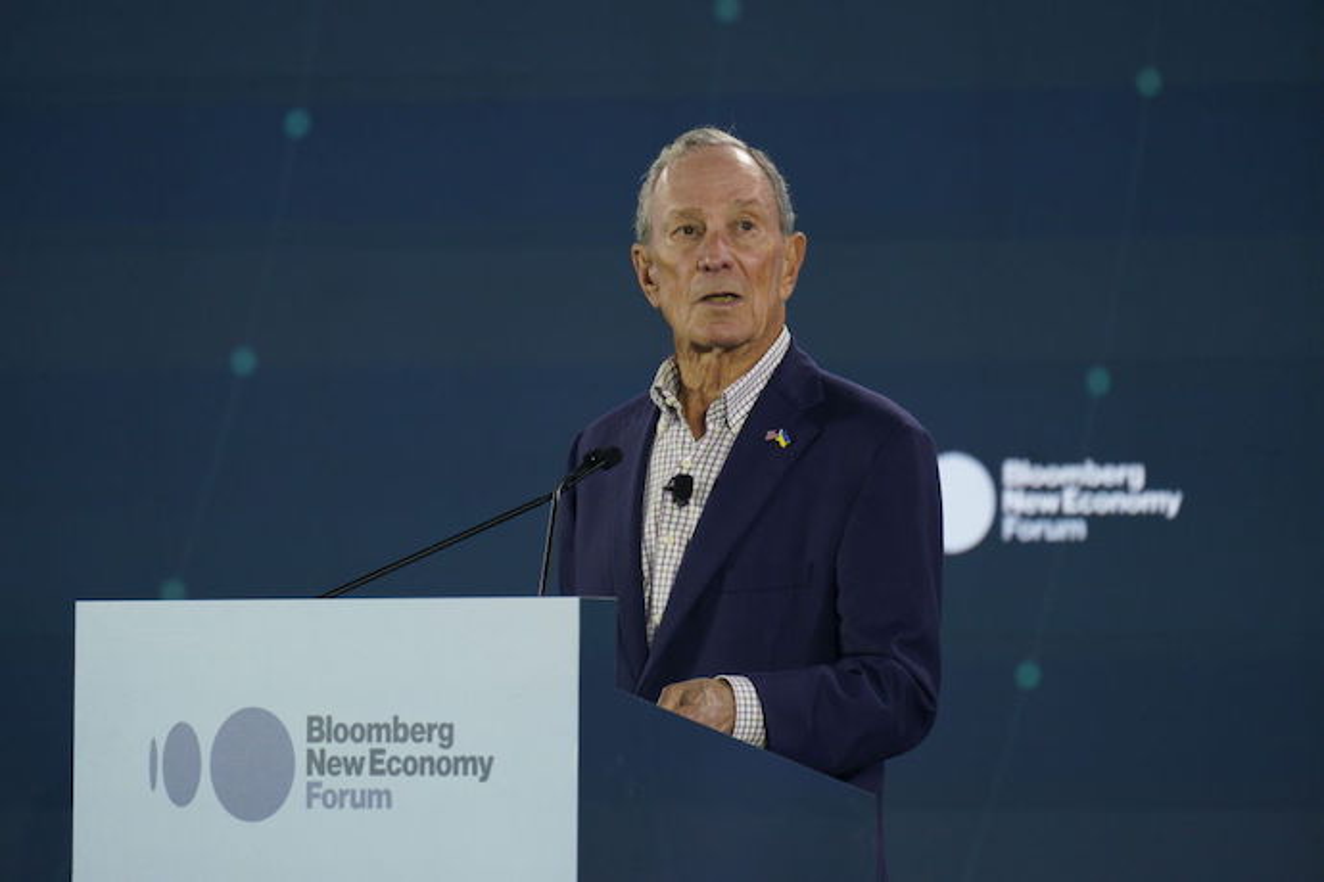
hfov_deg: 5.2
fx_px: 14710
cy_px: 441
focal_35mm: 400
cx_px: 662
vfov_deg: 3.4
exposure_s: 1/100
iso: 1600
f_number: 5.6
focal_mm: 400
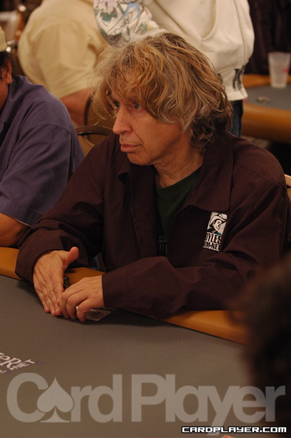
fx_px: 1277
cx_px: 146
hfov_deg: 13.0
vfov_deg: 19.5
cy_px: 219
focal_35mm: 105
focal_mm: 70
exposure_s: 1/60
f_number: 2.8
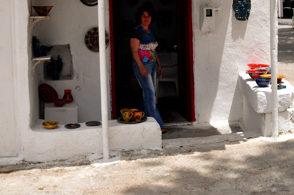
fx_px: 498
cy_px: 22
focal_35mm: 61
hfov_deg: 32.9
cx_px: 154
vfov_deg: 21.7
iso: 200
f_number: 11
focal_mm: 22
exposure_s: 1/250
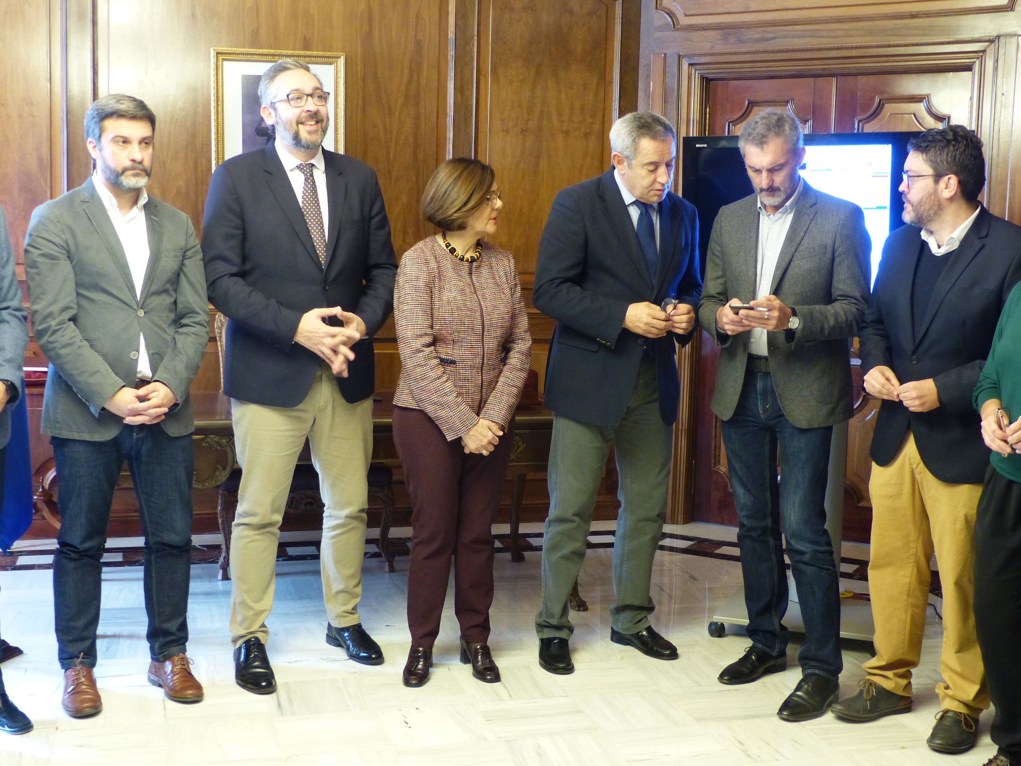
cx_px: 510
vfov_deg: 32.2
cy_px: 383
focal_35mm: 45
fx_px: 1327
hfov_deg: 42.1
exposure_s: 1/15
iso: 400
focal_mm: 8.1
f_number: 2.8
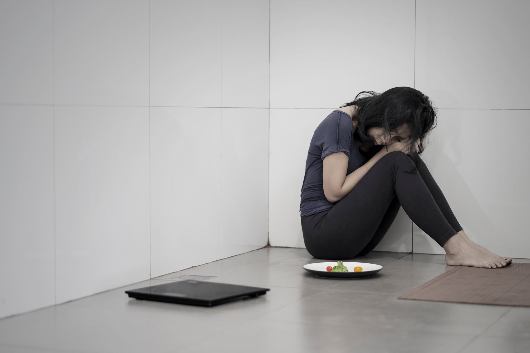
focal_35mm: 85
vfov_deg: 16.1
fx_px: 1251
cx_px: 265
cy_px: 176
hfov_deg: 23.9
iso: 200
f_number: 1.8
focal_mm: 85
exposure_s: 1/40
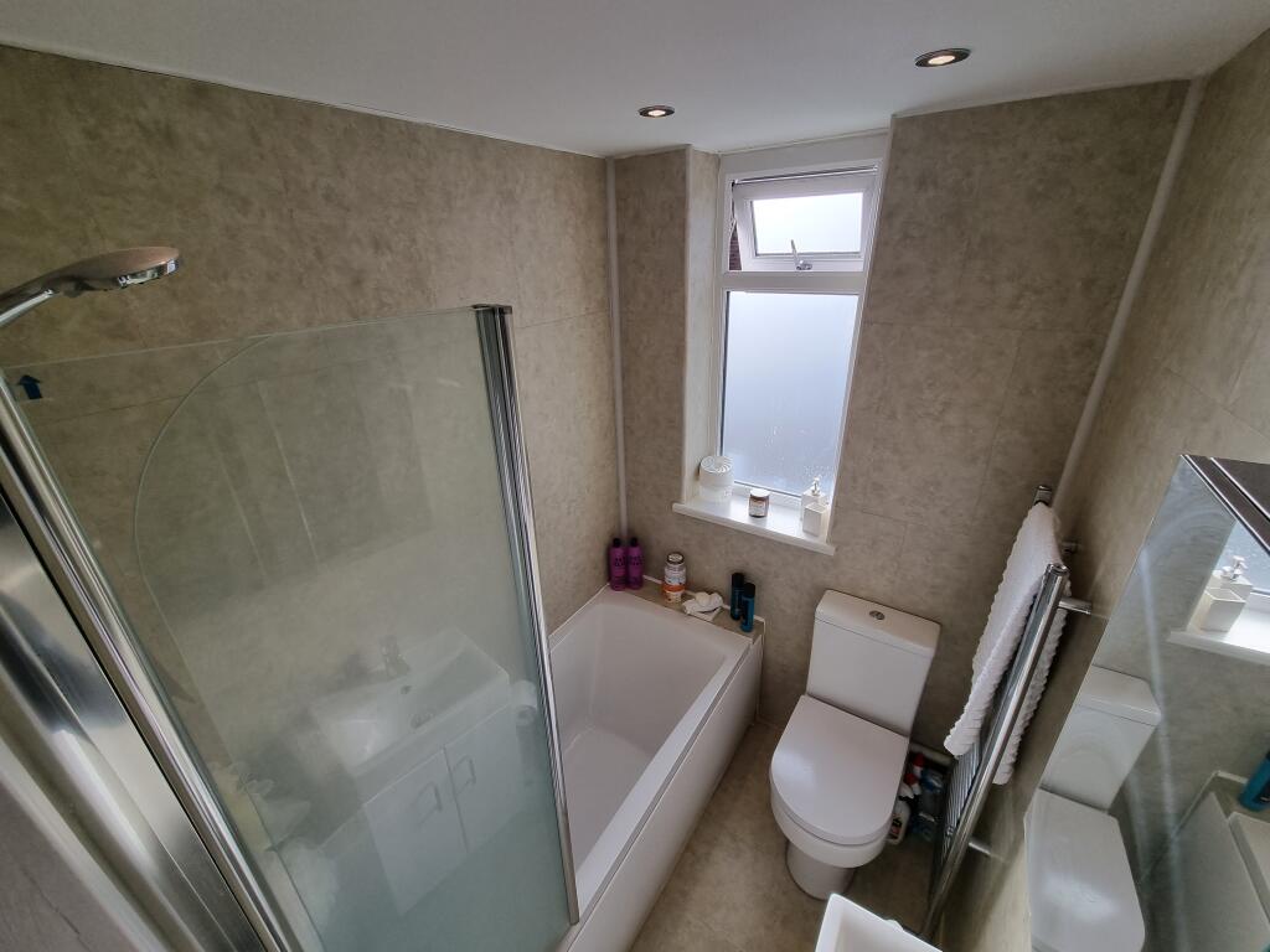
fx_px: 477
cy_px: 476
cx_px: 635
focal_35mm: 13
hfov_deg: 106.2
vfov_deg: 89.9
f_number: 2.2
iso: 50
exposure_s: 1/345
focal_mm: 2.2
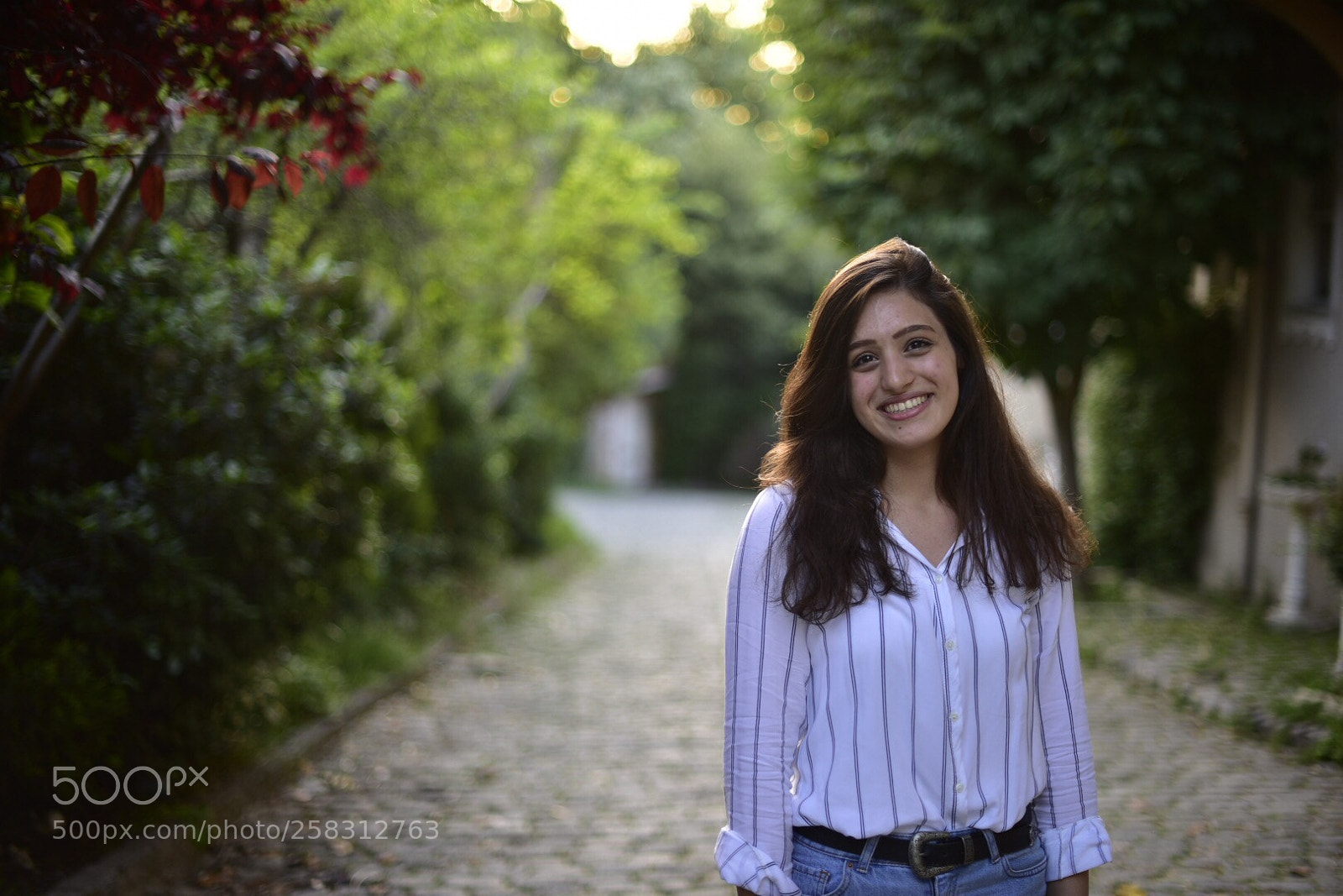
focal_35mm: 50
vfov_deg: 27.0
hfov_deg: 39.6
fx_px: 1865
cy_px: 448
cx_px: 672
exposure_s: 1/125
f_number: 1.4
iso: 100
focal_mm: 50
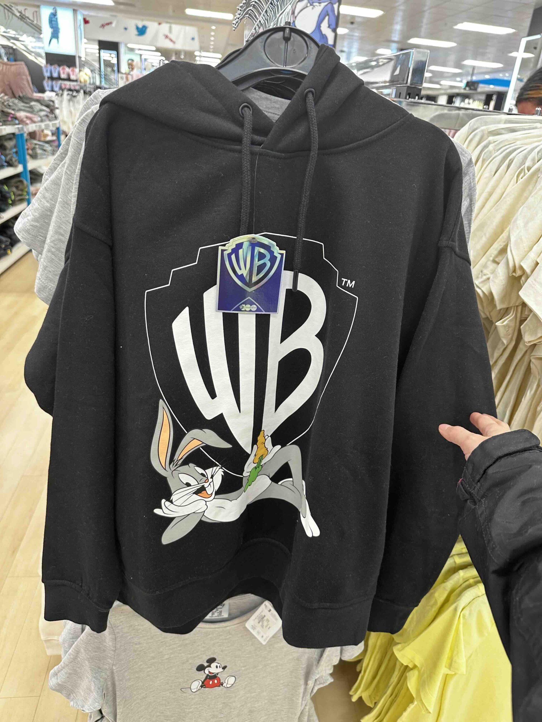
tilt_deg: -26.4
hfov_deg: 56.8
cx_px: 271
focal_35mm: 24
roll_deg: -5.1
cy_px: 361
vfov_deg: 71.6
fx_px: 501
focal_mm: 6.86
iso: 125
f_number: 1.78
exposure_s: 1/48
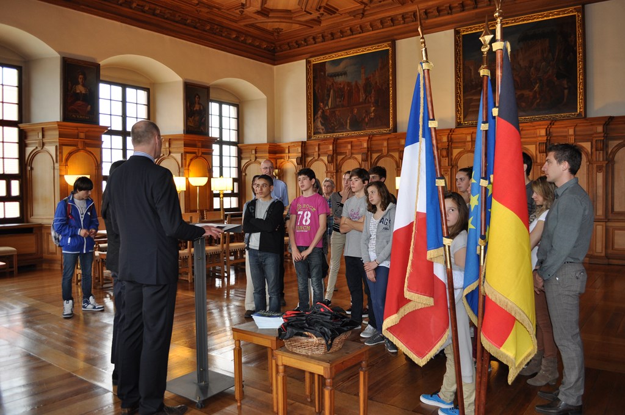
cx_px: 312
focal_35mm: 27
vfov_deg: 47.8
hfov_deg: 67.4
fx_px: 468
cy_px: 208
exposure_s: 1/125
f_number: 3.5
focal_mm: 18
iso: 400
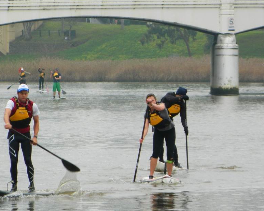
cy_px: 113
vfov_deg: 1.8
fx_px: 6714
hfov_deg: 2.3
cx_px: 56
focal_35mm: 859
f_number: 5.8
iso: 110
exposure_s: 1/125
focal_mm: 94.5
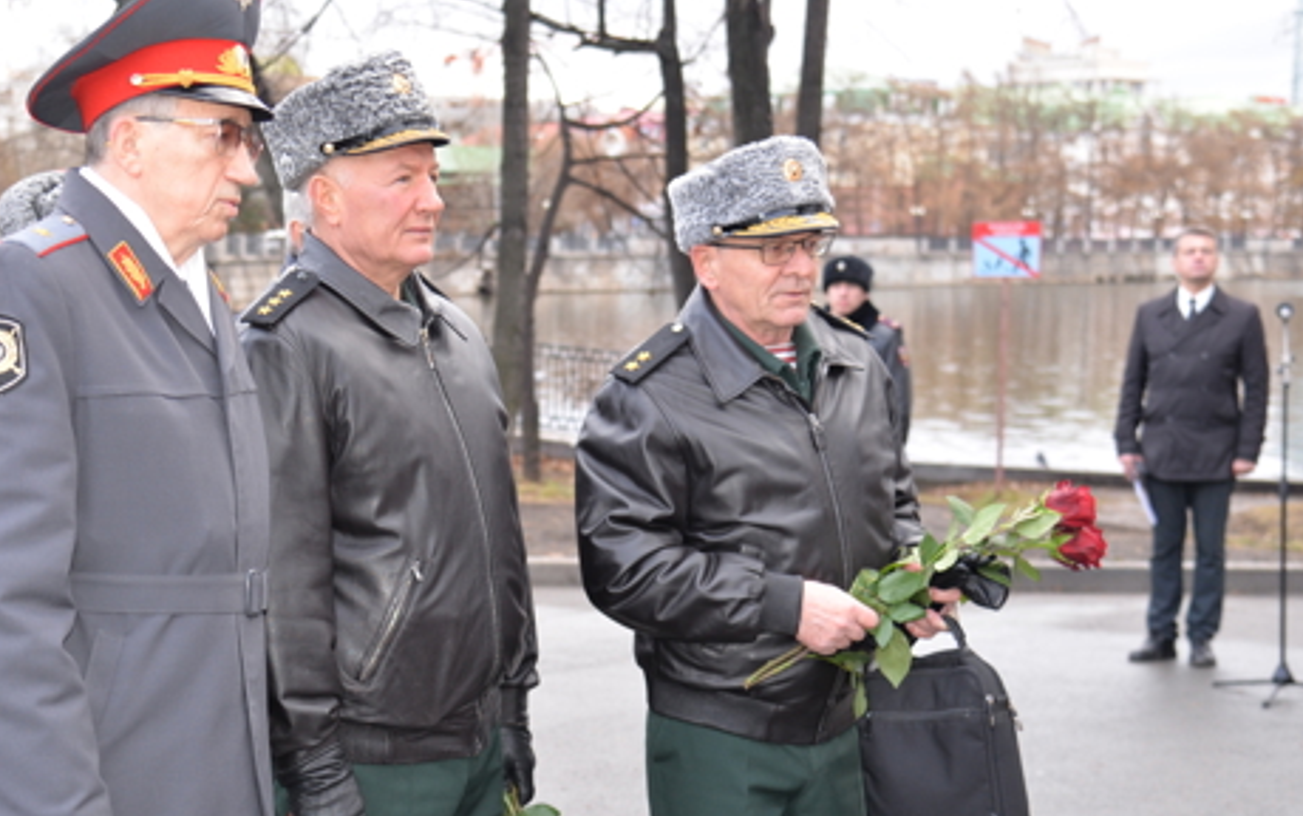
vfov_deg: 17.9
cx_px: 361
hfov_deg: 27.9
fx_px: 2594
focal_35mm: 73
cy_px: 470
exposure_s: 1/125
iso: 400
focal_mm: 44
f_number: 4
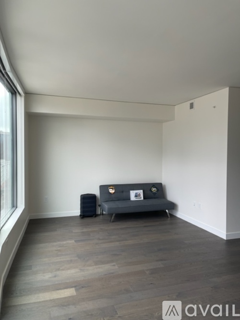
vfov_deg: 67.3
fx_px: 240
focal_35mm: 26
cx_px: 120
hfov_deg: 53.0
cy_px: 160
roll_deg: -0.4
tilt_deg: -1.6
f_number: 1.6
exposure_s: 1/121
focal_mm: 5.1
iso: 40
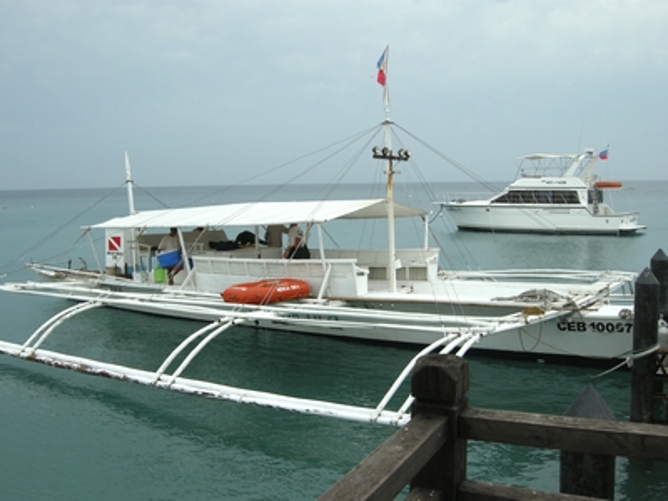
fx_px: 772
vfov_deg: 36.0
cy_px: 250
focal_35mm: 40
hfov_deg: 46.8
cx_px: 334
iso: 64
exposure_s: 1/213
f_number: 5.1
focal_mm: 8.5
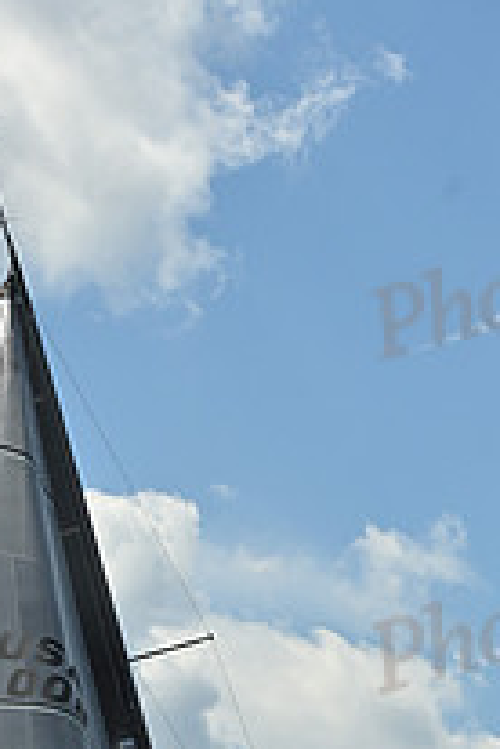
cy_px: 839
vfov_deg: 10.4
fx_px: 4083
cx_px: 187
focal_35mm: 196
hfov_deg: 7.0
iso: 250
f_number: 9
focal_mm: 70
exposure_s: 1/1600
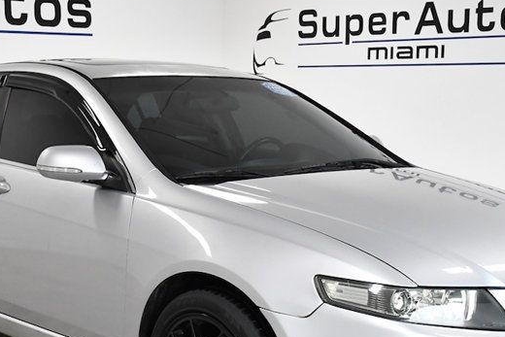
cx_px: 219
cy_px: 239
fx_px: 940
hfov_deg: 30.0
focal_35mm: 67
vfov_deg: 20.2
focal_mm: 23
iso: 2500
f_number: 4.5
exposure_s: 1/1000
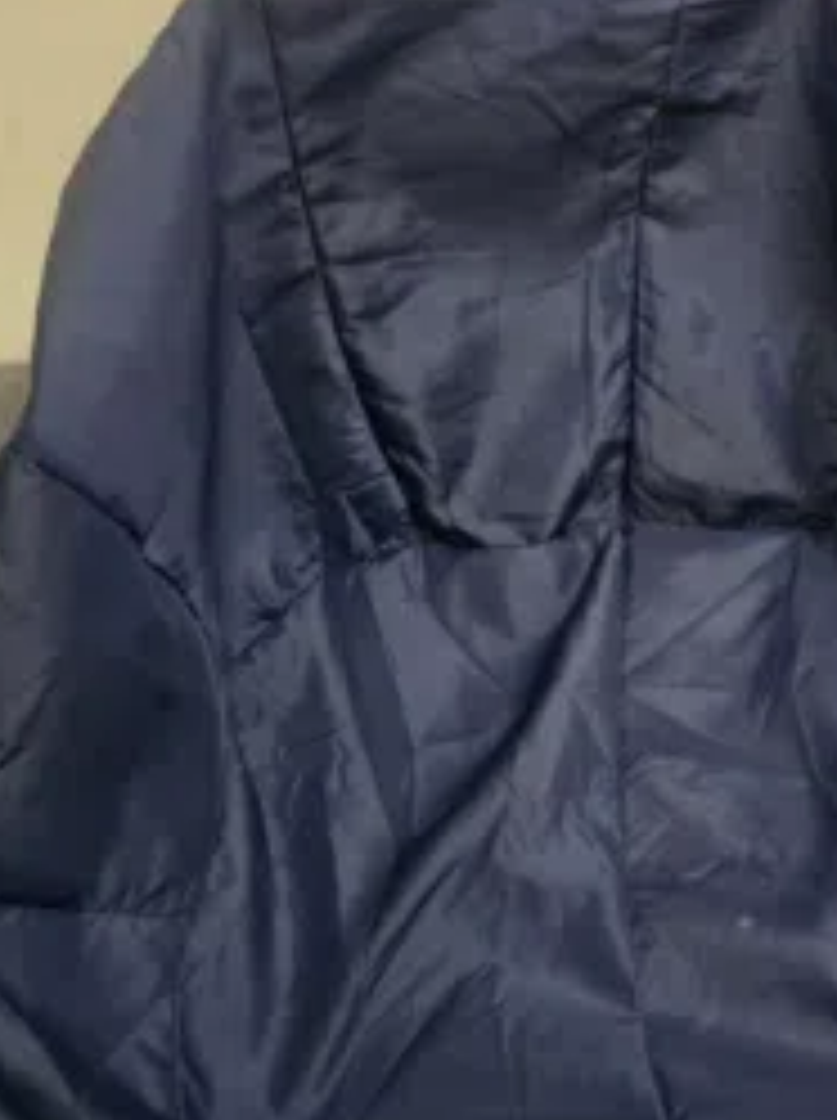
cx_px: 644
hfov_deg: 37.5
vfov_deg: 50.0
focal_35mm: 37
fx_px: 1196
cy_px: 477
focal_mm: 6.3
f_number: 1.7
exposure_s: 1/25
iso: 1250
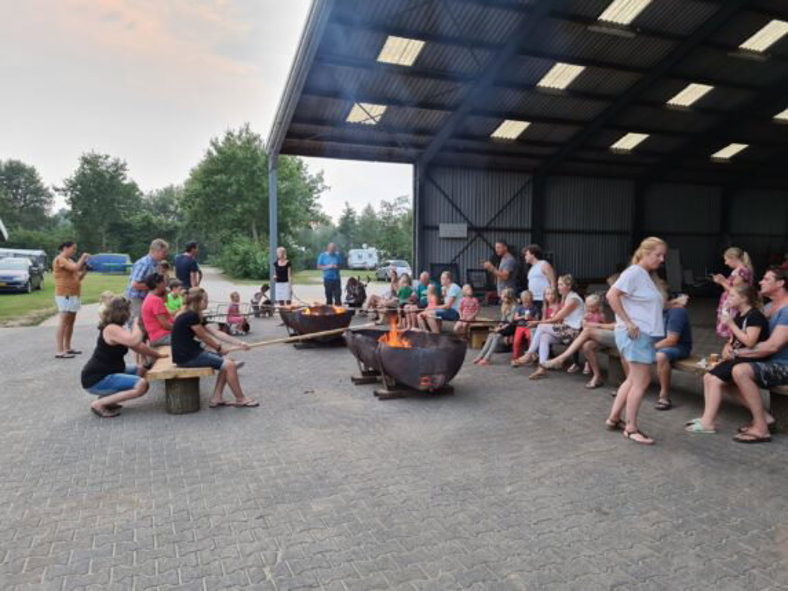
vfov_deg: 53.1
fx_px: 592
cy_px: 296
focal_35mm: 26
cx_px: 394
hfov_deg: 67.3
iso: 80
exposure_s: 1/50
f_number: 1.8
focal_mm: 5.4
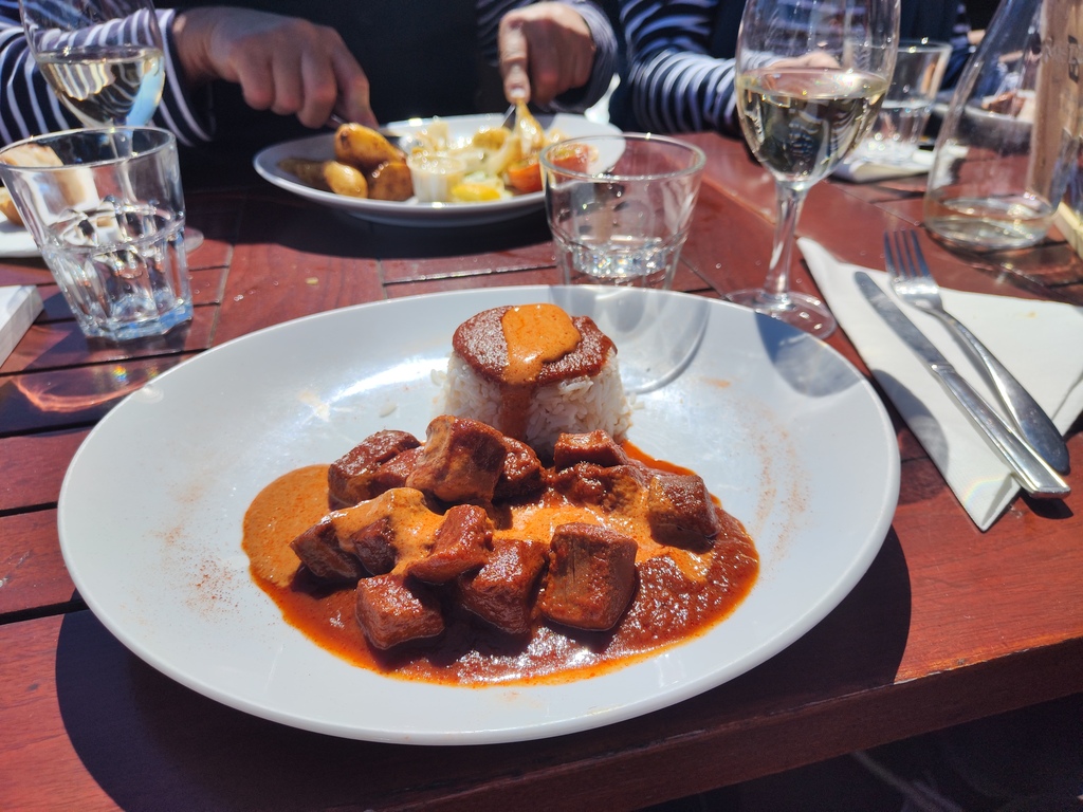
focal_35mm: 24
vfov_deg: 56.8
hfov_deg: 71.6
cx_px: 542
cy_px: 406
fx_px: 751
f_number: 1.88
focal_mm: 5.59
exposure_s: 1/7892
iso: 50
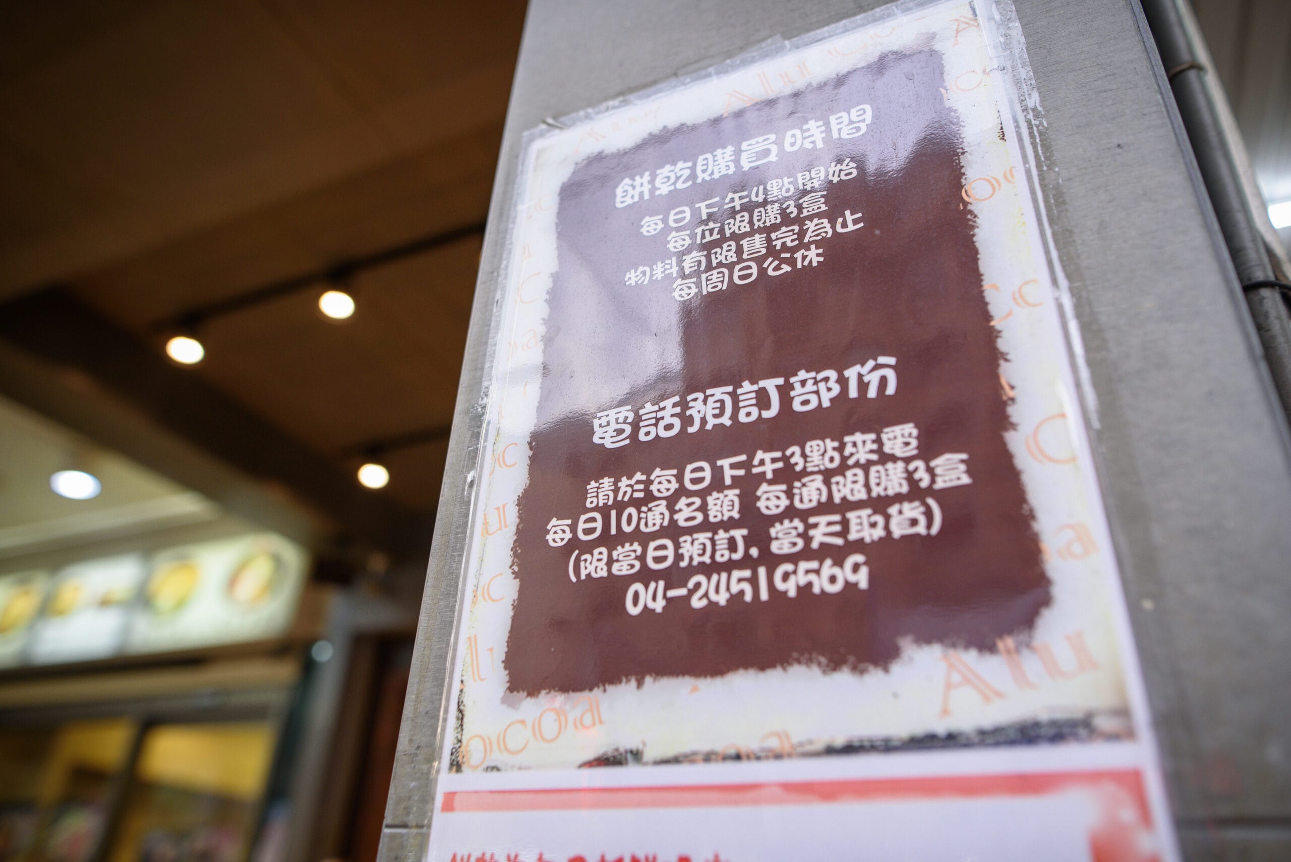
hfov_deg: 73.7
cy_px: 431
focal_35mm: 24
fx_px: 861
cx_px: 646
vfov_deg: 53.2
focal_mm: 24
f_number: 2.2
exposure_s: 1/125
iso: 320
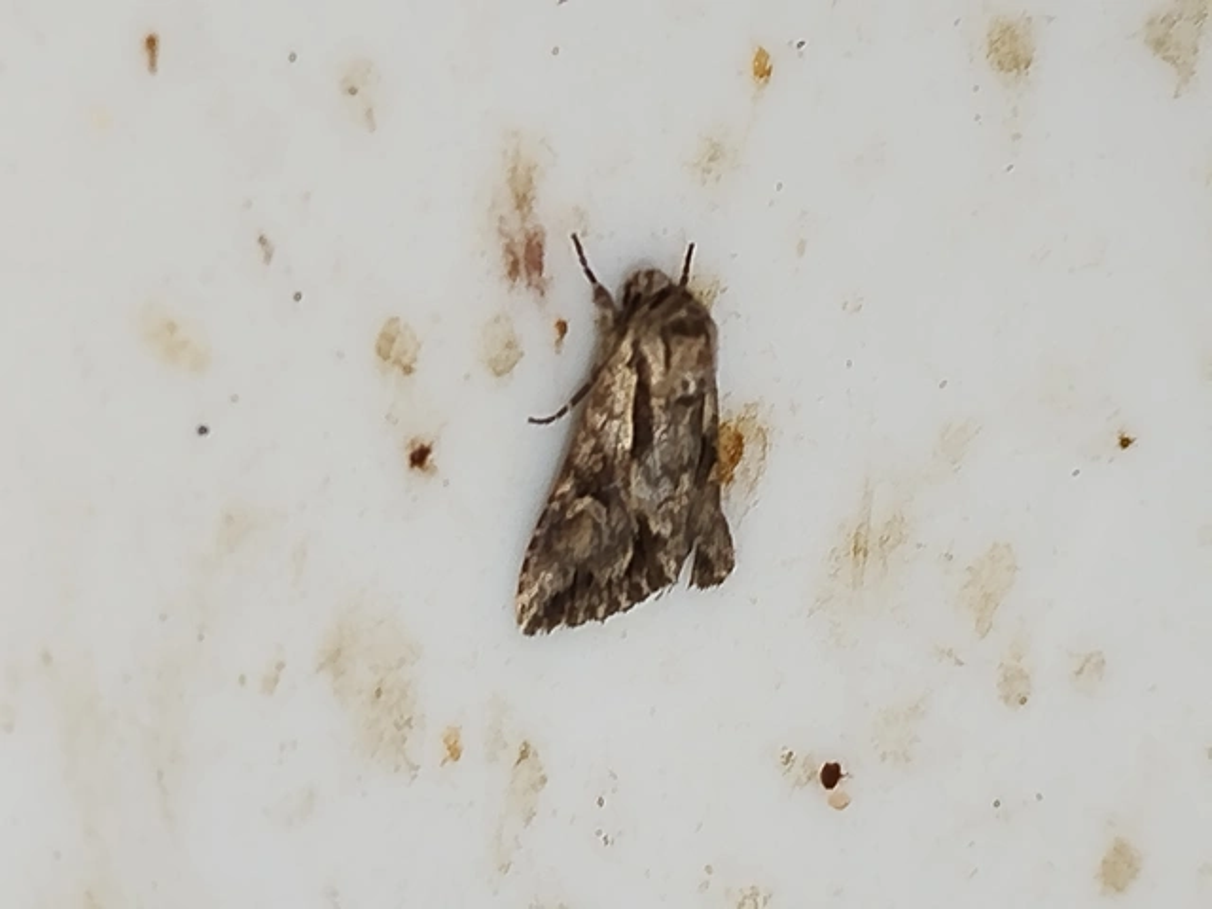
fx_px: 3851
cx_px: 606
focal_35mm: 110
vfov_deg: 13.5
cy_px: 454
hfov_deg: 17.9
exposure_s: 1/50
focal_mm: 5.31
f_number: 1.7
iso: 100
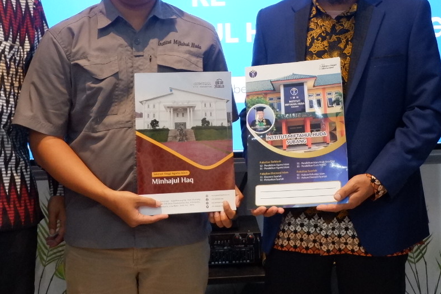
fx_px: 833
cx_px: 260
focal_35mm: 68
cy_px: 55
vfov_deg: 19.8
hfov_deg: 29.6
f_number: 3.8
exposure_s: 1/80
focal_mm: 20.1
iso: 3200
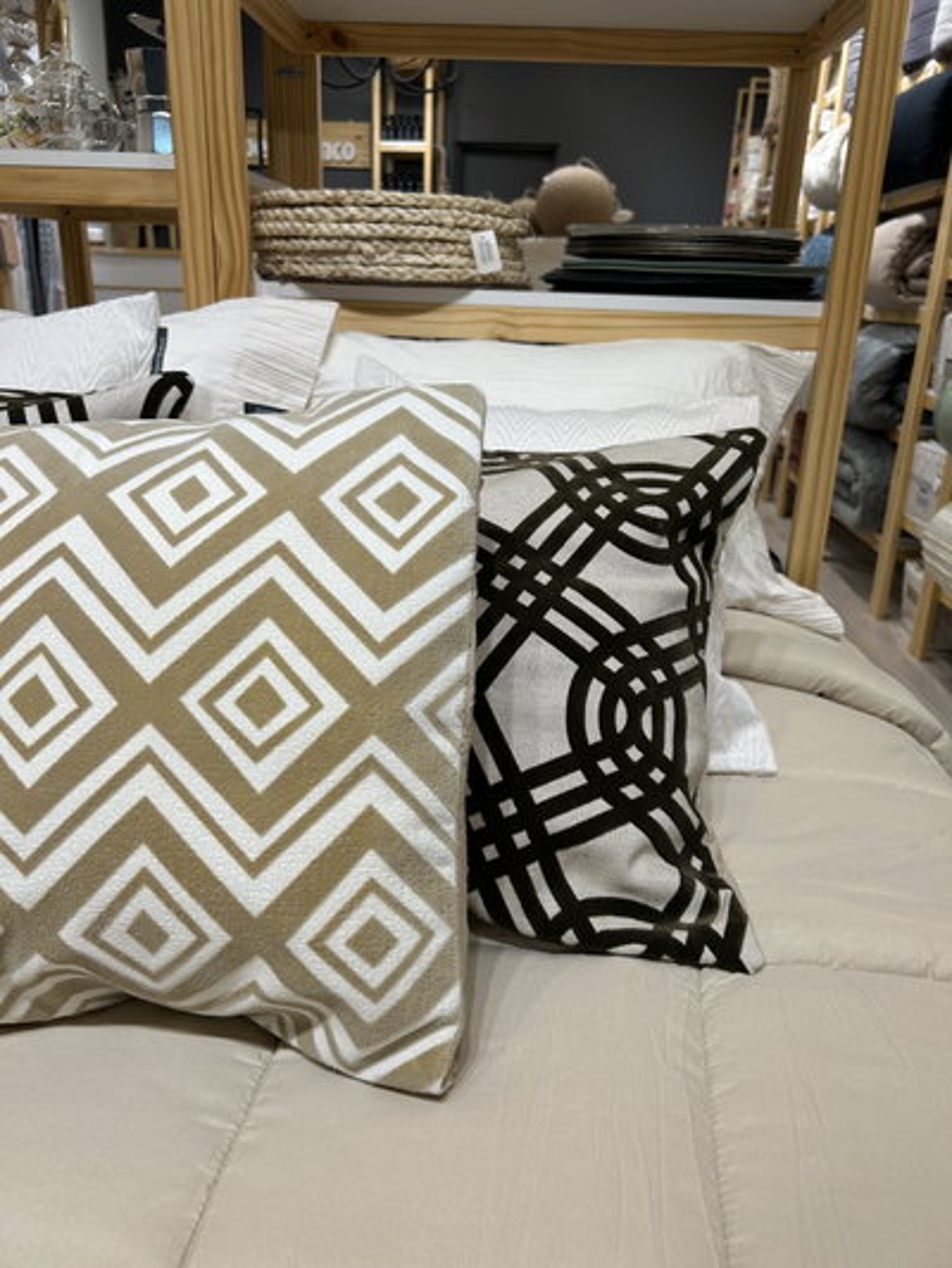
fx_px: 953
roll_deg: -1.9
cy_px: 634
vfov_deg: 67.3
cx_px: 476
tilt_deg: -20.0
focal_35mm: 26
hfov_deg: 53.1
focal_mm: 5.7
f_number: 1.5
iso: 40
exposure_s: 1/210
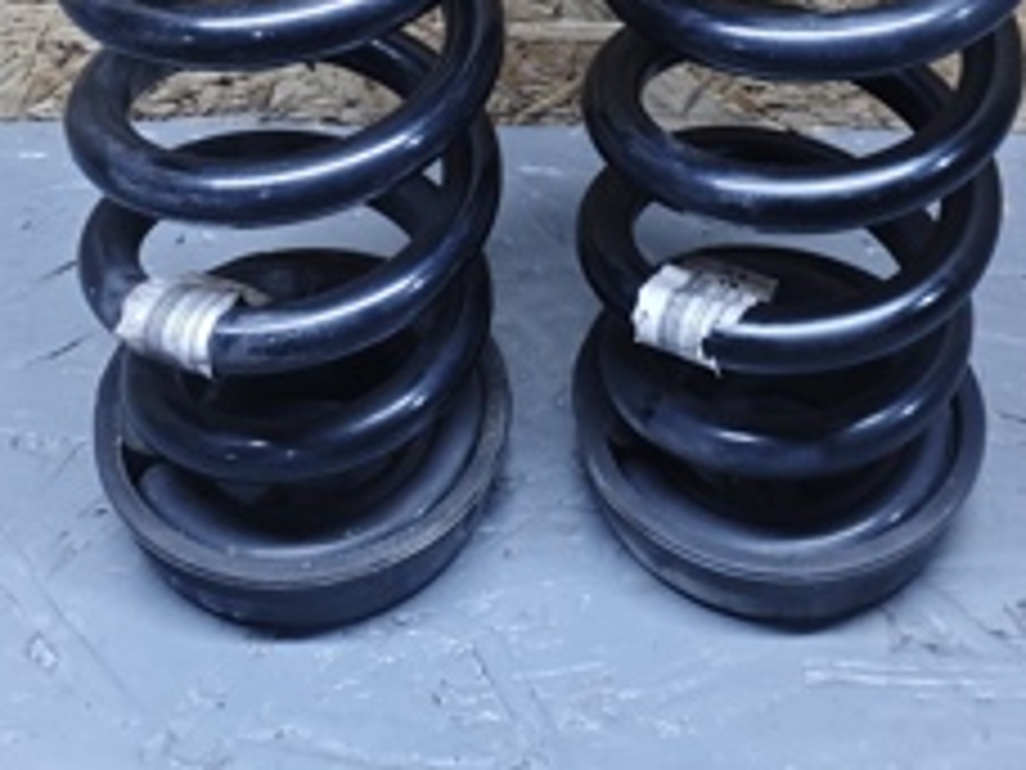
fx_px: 2164
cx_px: 562
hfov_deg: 26.7
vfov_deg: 18.7
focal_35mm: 73
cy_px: -234
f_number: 1.5
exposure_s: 1/100
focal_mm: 4.94
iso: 160
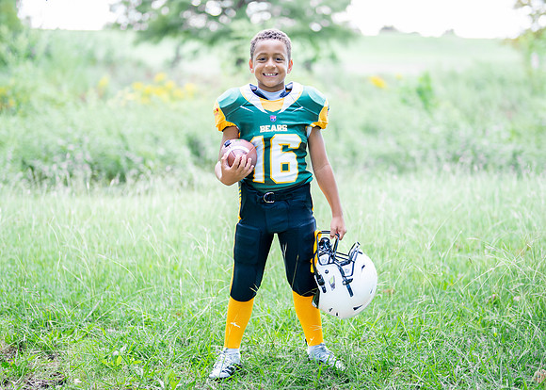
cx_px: 297
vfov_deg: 21.4
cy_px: 181
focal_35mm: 67
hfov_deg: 29.6
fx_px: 1032
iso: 320
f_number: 1.2
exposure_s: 1/1000
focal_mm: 50
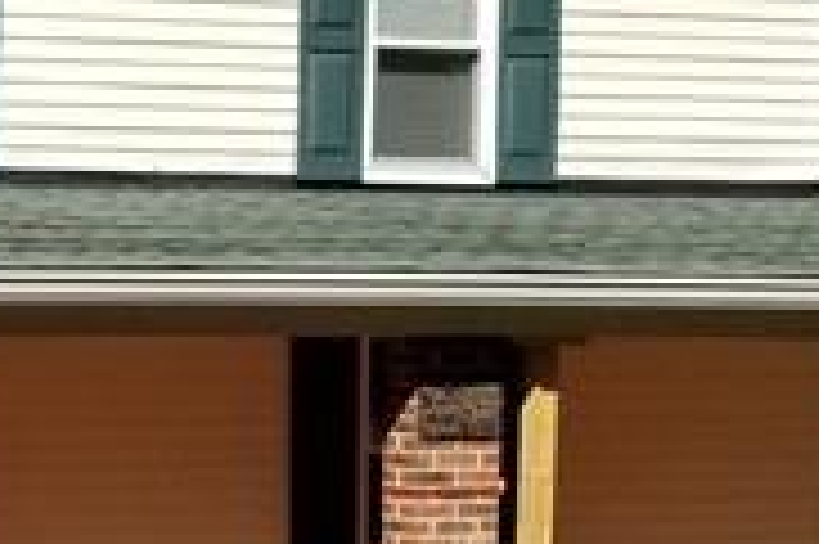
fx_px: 3455
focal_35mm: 152
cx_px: -351
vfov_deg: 9.0
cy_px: 522
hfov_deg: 12.9
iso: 50
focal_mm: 4.3
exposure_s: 1/3072
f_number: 1.7
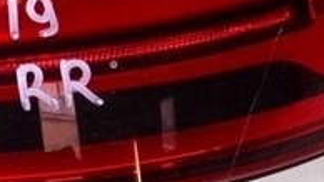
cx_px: -72
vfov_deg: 7.3
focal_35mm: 166
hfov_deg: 12.6
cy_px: -28
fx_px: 1426
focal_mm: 20
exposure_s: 1/200
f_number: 8
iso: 1600
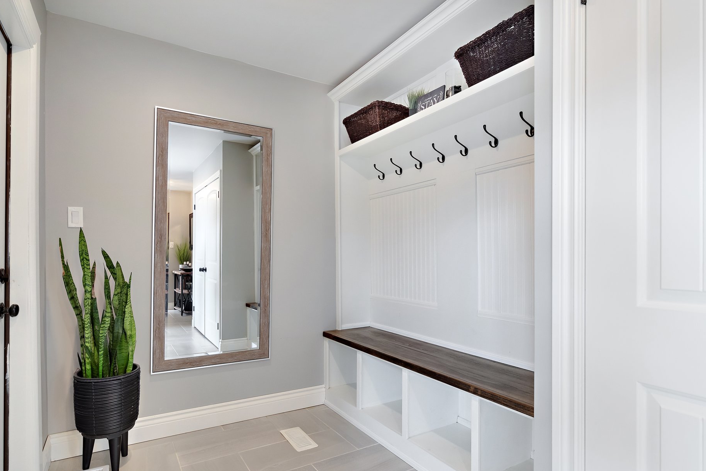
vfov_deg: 67.3
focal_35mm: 18
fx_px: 353
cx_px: 334
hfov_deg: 89.9
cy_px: 255
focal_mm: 16
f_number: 8
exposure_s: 1/5
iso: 1600
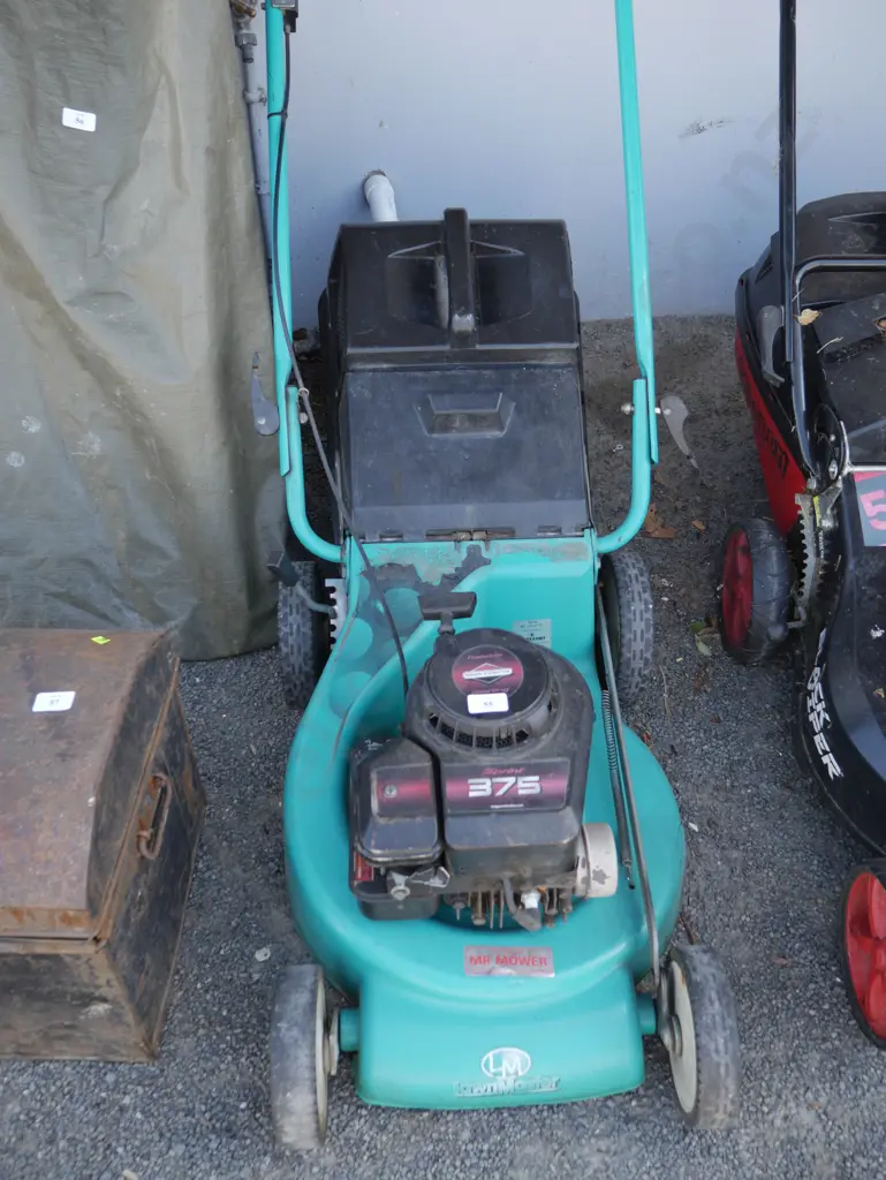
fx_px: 1091
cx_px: 443
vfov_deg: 56.8
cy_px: 590
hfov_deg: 44.2
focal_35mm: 32
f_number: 3.6
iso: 200
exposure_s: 1/125
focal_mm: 16
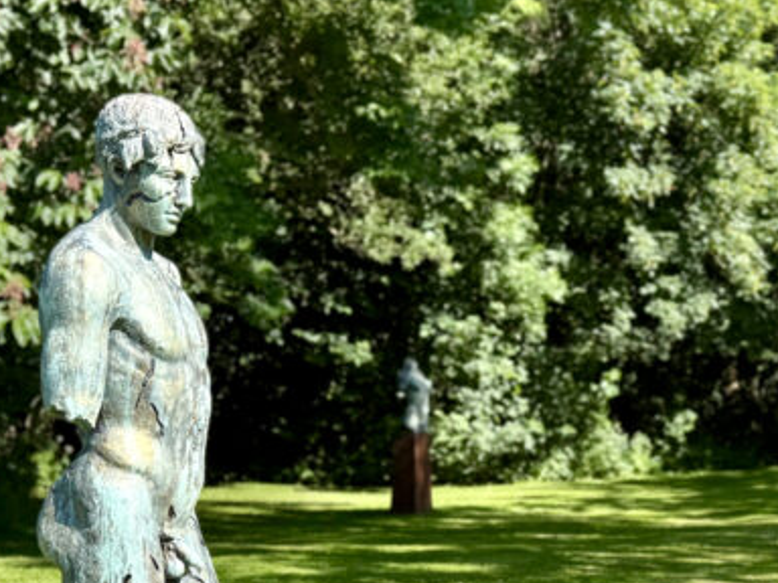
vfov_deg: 22.0
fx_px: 1438
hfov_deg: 29.9
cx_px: 557
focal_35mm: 64
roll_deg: -1.9
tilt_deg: -9.7
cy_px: 595
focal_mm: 6.76
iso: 80
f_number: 1.78
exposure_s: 1/1727
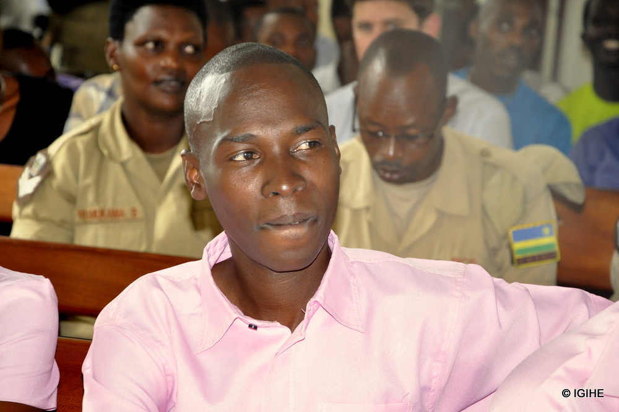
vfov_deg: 8.7
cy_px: 206
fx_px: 2706
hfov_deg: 13.1
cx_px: 310
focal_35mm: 158
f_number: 5.6
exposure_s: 1/60
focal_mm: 105
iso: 1400
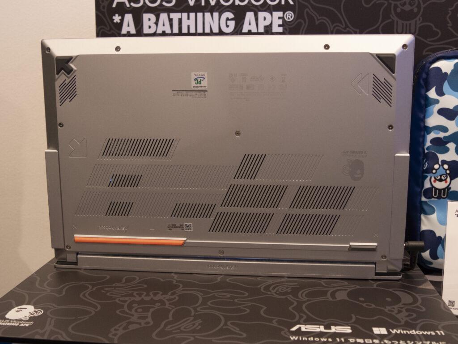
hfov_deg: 34.9
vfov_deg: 26.6
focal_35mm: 55
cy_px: 172
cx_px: 229
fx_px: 728
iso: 1000
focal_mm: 14
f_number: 3.5
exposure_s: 1/60
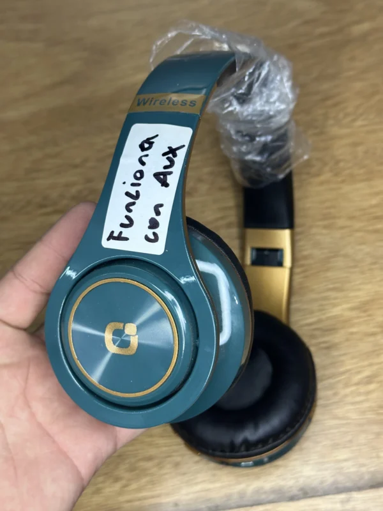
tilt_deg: -67.7
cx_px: 192
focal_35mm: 48
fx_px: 708
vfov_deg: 39.7
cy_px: 256
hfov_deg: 30.3
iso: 200
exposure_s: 1/50
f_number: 1.78
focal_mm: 6.86
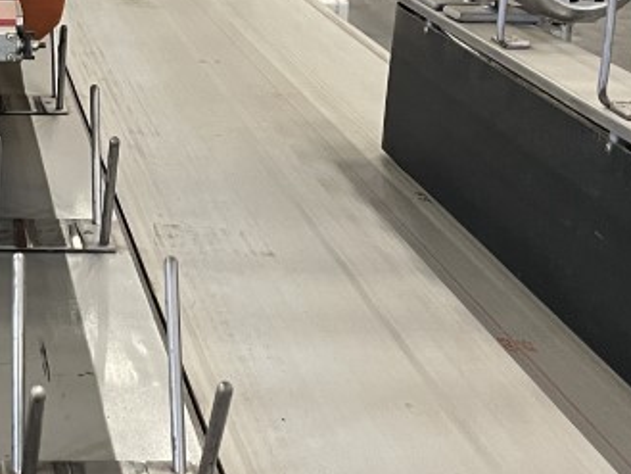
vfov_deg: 18.1
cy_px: 96
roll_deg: -0.2
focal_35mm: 81
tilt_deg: -13.0
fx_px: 1477
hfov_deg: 23.1
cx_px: -4
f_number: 1.6
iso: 250
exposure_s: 1/50
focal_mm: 5.1
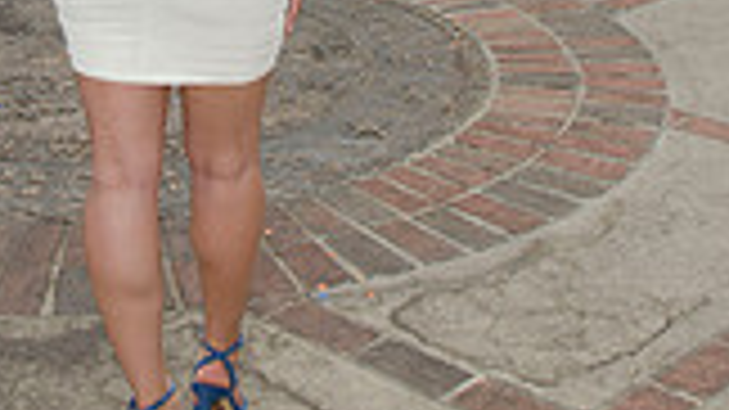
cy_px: -347
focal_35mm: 96
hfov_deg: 22.1
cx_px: 216
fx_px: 1855
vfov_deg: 11.6
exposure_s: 1/250
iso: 100
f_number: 9
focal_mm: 22
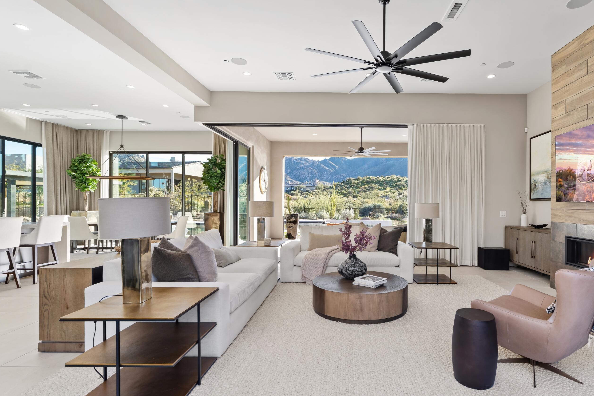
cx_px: 346
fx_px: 313
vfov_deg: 64.5
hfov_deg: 86.2
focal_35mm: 19
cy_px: 204
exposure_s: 1/60
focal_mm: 16
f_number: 8
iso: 800
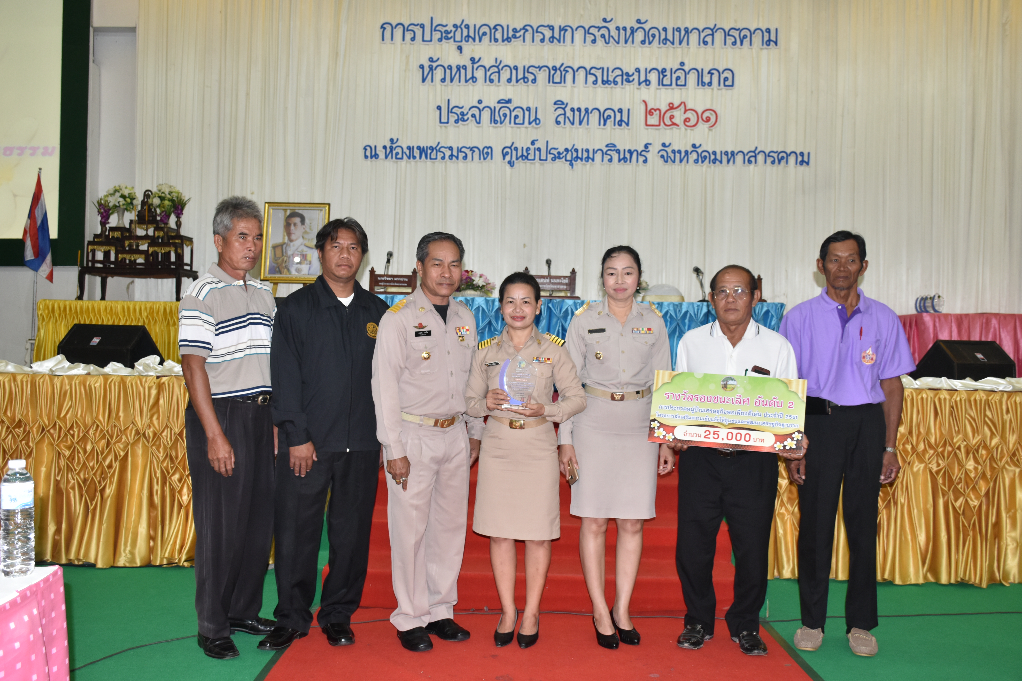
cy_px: 340
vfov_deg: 38.4
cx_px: 511
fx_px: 979
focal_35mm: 34
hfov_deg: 55.1
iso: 800
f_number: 5
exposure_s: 1/60
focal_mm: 23
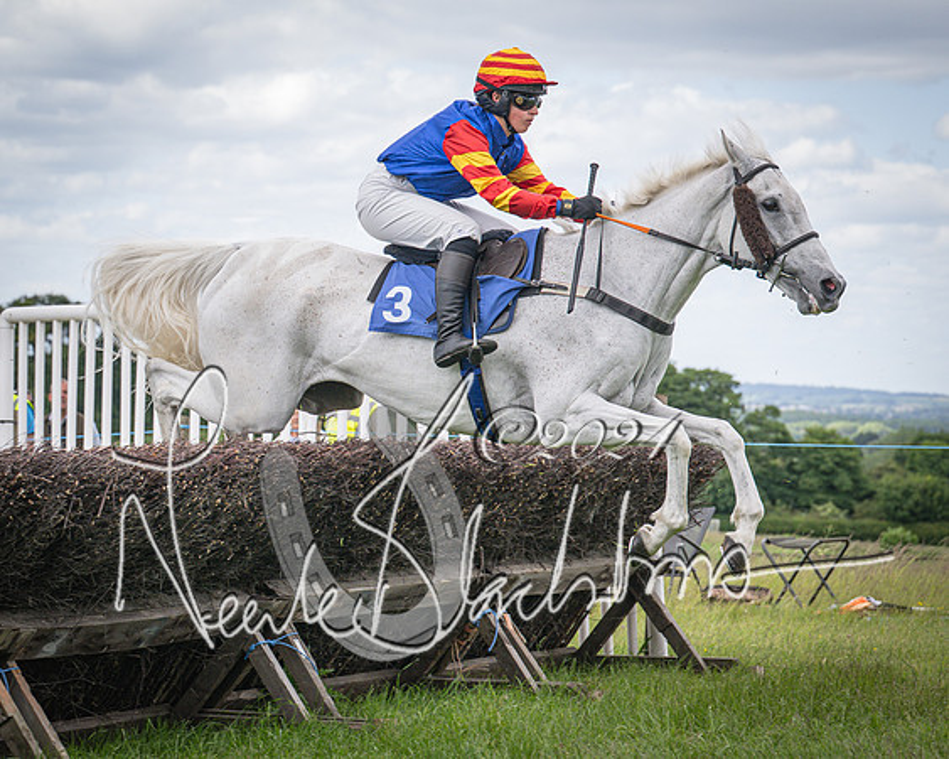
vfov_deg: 12.1
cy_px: 315
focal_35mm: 127
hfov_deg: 15.1
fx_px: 3569
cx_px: 383
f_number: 4
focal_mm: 70
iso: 400
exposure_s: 1/1600
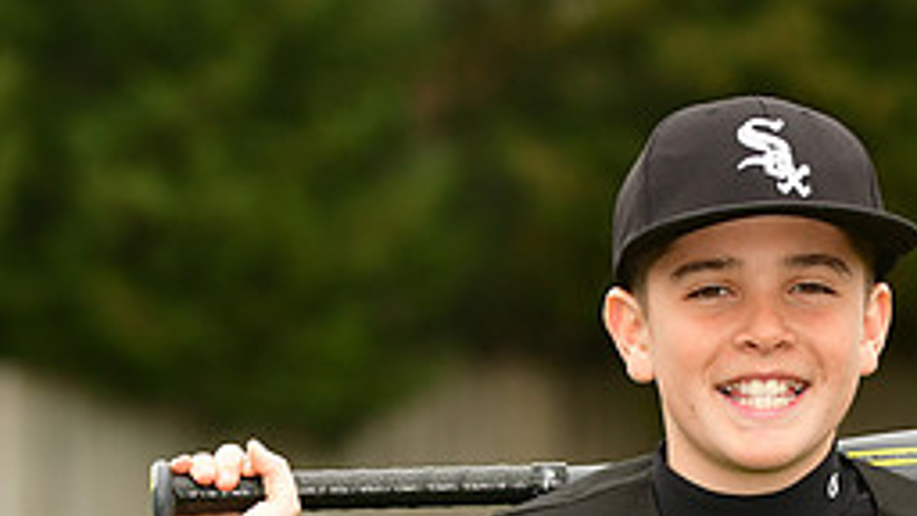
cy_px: 629
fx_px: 9074
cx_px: 695
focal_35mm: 373
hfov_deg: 5.8
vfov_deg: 3.3
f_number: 4
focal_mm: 105
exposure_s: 1/1000
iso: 320
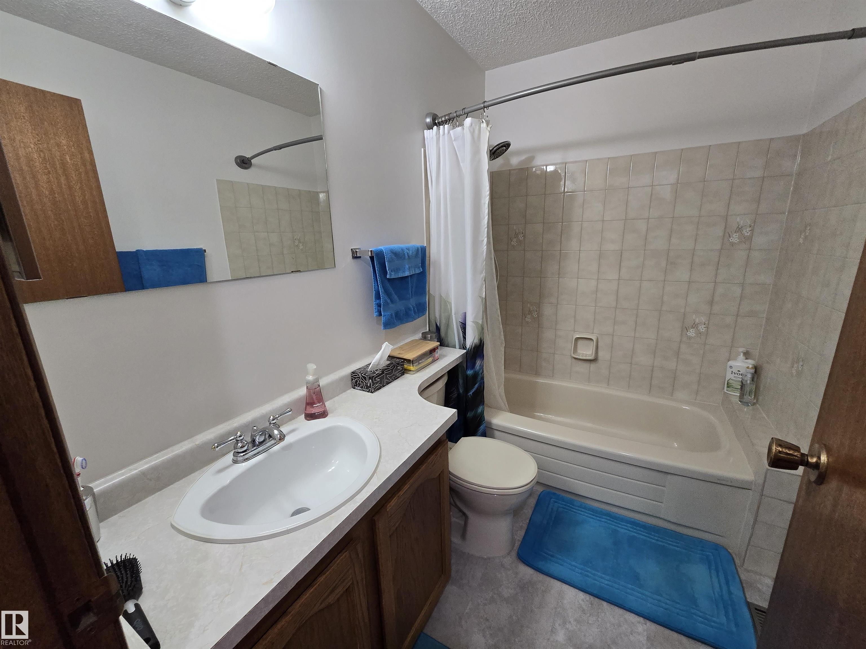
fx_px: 325
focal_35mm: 13
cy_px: 324
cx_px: 433
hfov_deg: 106.2
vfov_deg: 89.9
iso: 320
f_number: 2.2
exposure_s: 1/60
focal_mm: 2.2
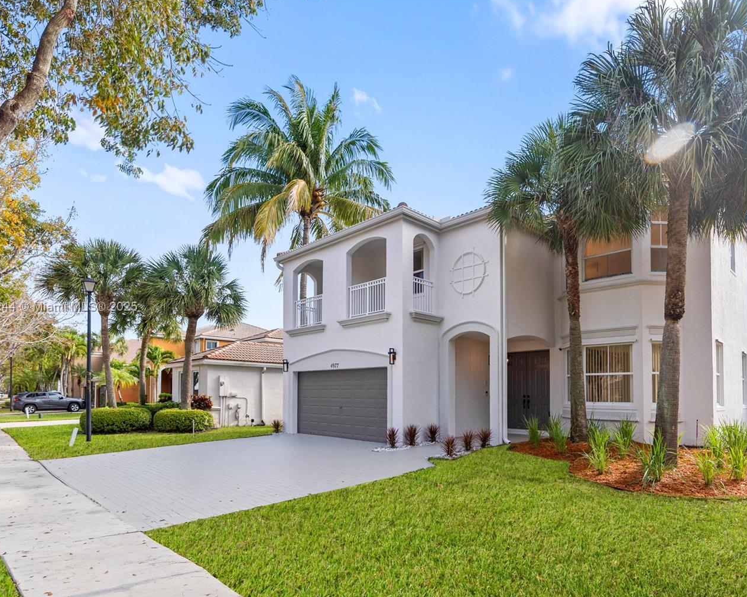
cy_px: 308
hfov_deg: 82.9
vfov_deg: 70.8
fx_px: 420
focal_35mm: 19
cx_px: 421
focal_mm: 16
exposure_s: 1/200
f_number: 5
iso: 100
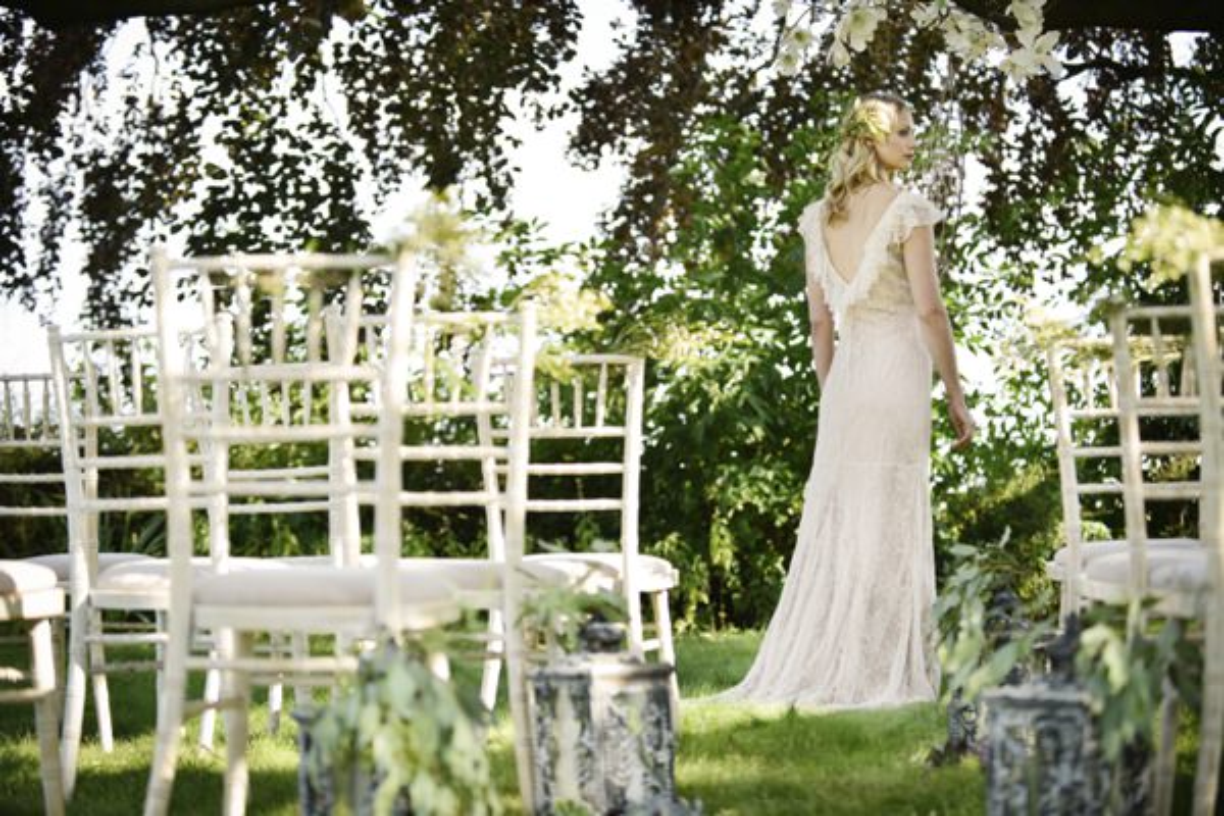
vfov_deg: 19.5
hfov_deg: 28.8
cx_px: 612
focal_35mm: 70
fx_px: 2380
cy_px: 408
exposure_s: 1/640
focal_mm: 70
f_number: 5
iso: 250
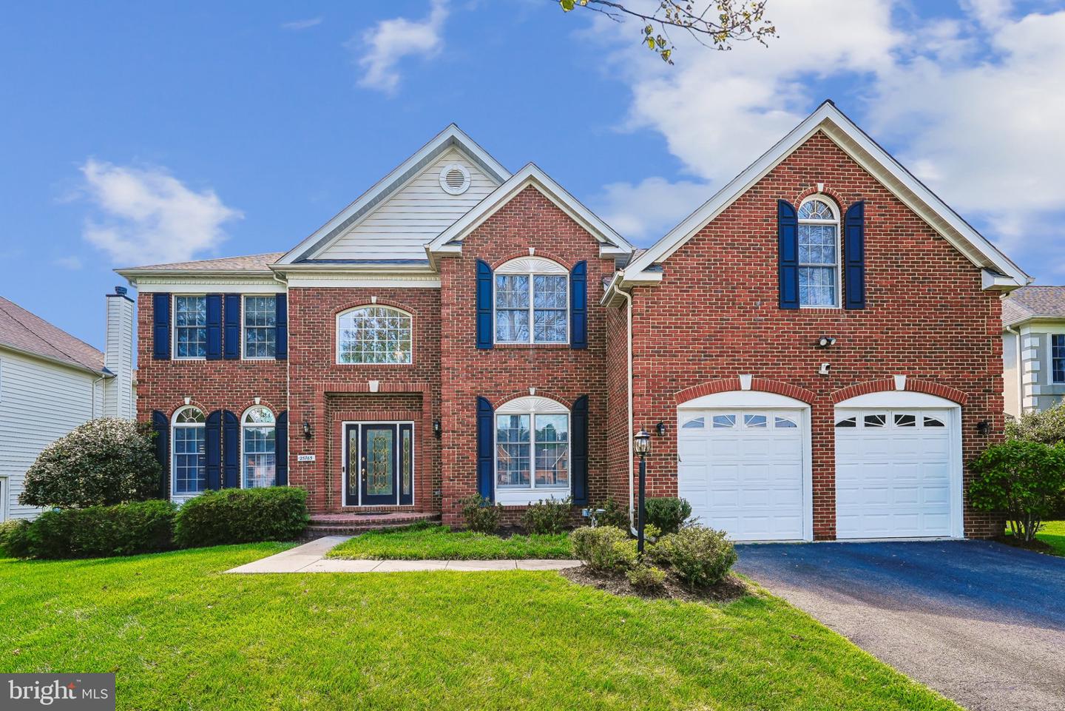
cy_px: 356
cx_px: 532
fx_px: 473
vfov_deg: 73.8
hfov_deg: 96.7
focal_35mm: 16
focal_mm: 16
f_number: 4.5
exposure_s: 1/60
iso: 80
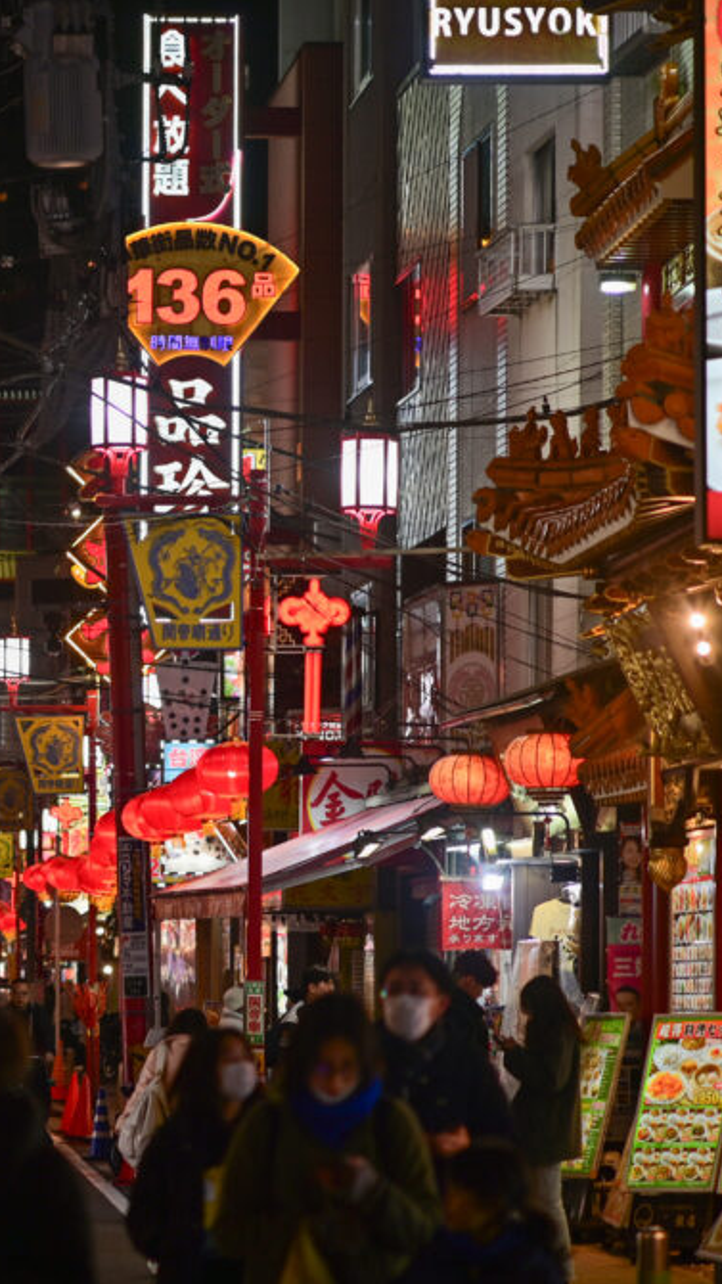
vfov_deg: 12.8
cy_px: 651
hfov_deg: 7.2
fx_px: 5716
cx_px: -176
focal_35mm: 168
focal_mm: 105
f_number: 2.5
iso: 200
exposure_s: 1/125
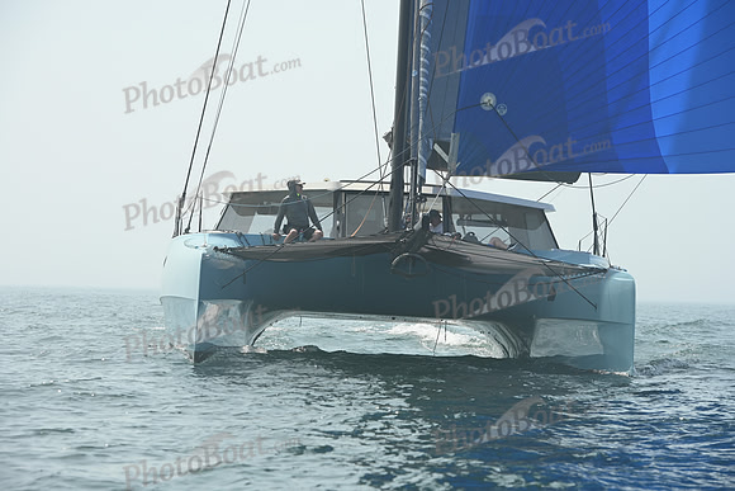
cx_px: 368
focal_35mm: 135
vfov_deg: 10.2
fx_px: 2757
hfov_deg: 15.2
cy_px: 246
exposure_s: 1/1250
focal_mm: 135
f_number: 9
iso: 320
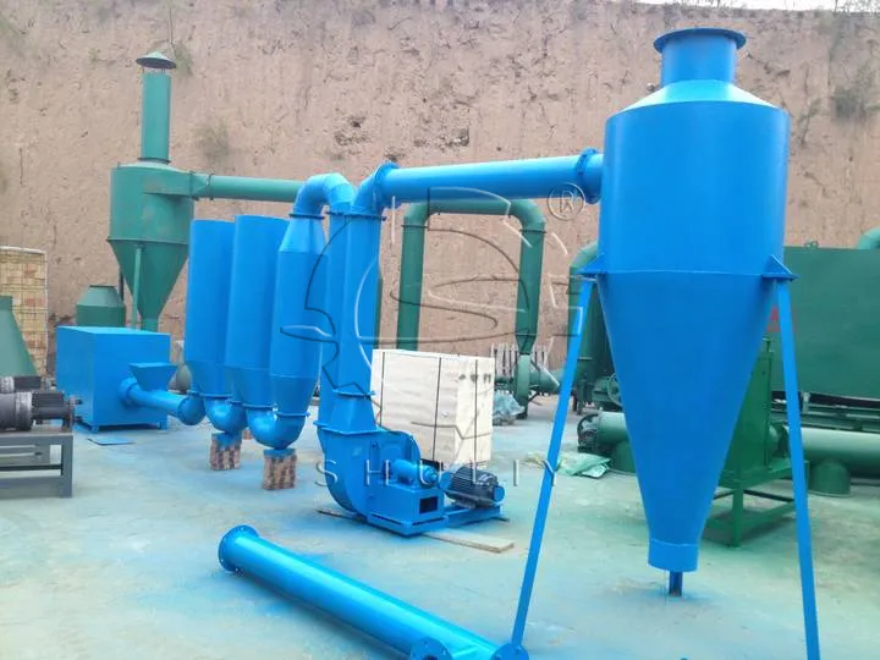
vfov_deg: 40.7
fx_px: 890
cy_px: 330
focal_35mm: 35
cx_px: 440
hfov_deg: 52.6
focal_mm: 4.28
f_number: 2.4
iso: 64
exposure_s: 1/60
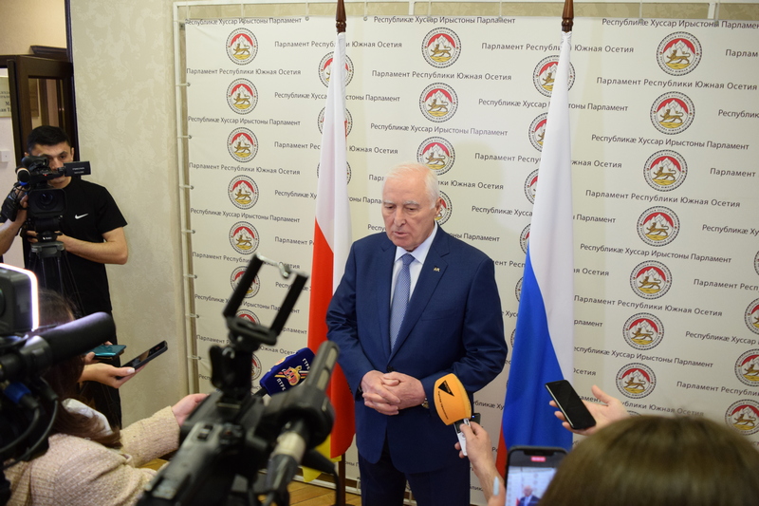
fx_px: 569
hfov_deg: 67.4
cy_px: 253
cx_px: 380
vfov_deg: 47.9
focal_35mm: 27
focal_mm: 18
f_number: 5
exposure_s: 1/60
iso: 1600
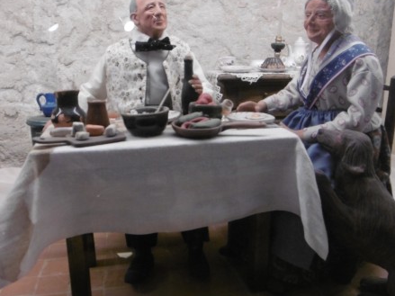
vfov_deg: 40.6
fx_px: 399
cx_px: 187
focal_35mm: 35
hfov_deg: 52.6
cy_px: 132
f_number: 3.1
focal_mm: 4.3
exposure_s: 1/60
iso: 250
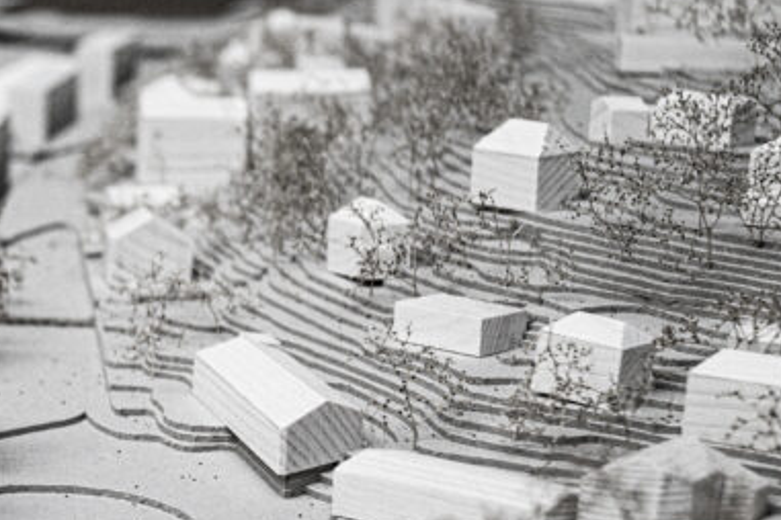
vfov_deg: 12.5
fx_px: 2365
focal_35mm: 109
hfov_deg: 18.3
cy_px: 366
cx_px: 8
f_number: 4.5
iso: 500
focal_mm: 35
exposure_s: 1/160
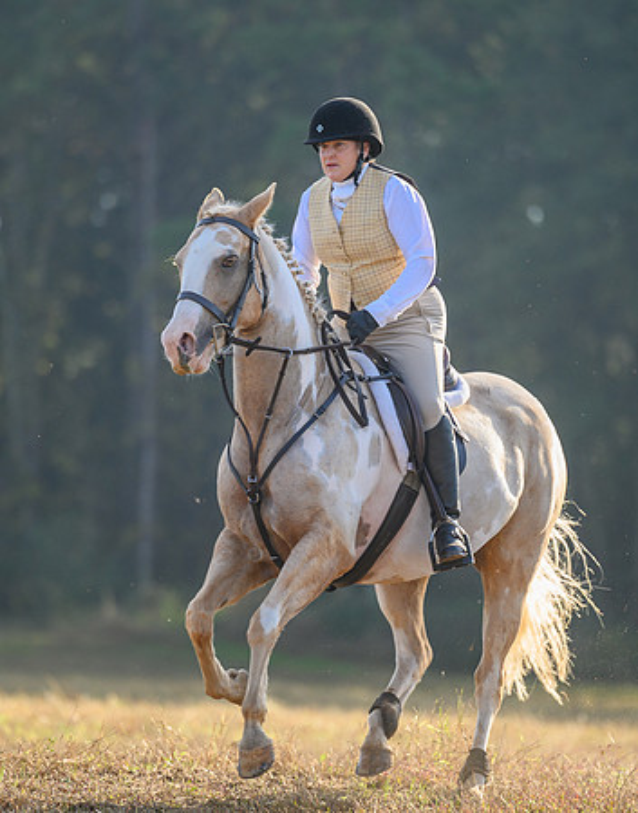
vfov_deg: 5.6
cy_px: 384
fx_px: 8324
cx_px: 333
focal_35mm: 348
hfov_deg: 4.4
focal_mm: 200
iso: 320
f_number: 2.8
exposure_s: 1/2000
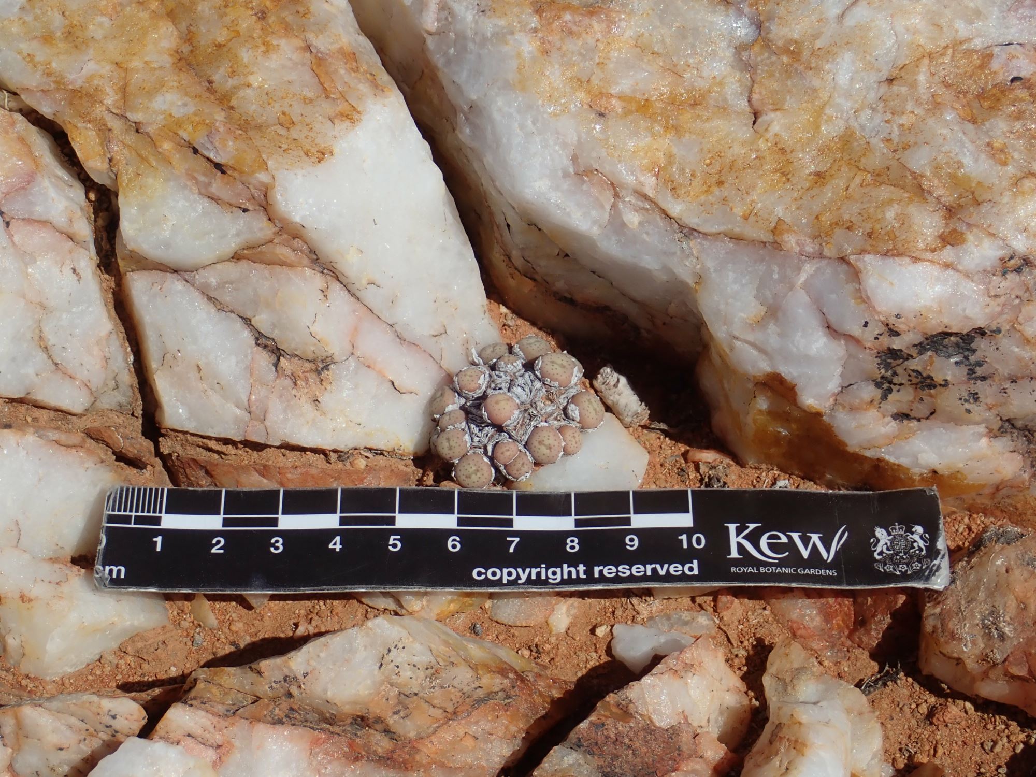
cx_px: 518
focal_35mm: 74
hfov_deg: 26.3
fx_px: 2215
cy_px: 388
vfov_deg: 19.9
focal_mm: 13.47
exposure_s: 1/800
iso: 100
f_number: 5.6
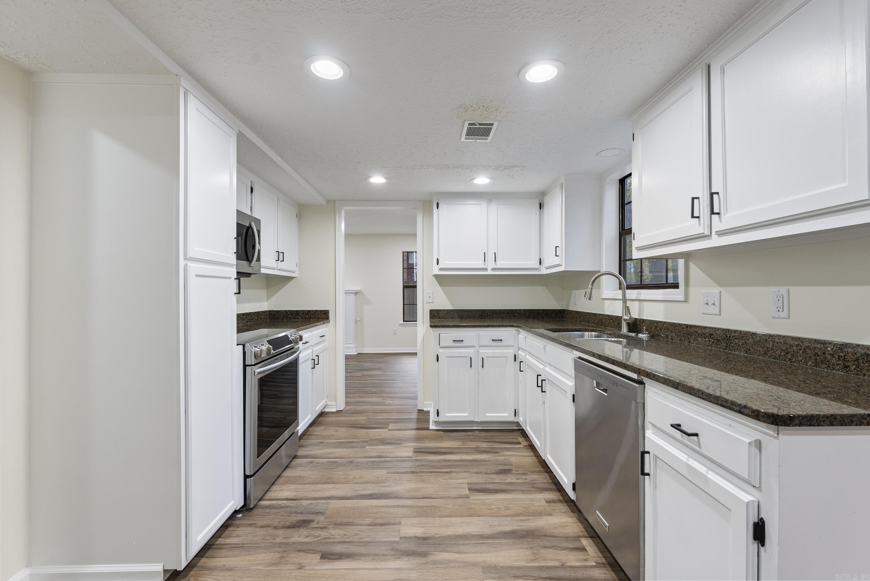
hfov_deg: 96.7
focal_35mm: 16
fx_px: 387
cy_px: 290
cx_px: 435
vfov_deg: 73.8
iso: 640
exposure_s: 1/4
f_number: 9
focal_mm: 16
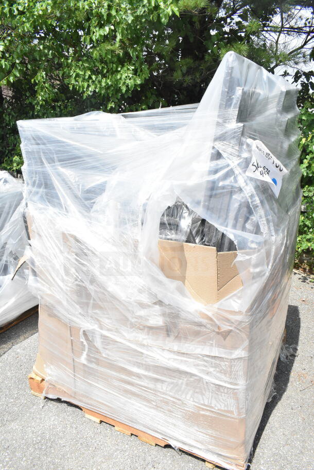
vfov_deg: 67.4
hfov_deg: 48.0
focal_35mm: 27
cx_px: 157
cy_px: 235
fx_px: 353
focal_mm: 18
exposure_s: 1/800
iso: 1600
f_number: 14
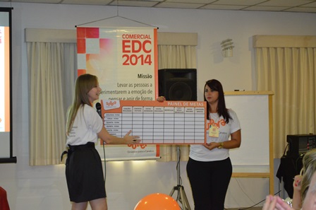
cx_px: 158
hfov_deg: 26.0
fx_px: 683
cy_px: 105
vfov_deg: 17.4
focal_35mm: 78
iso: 3200
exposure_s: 1/60
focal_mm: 52
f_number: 5.6
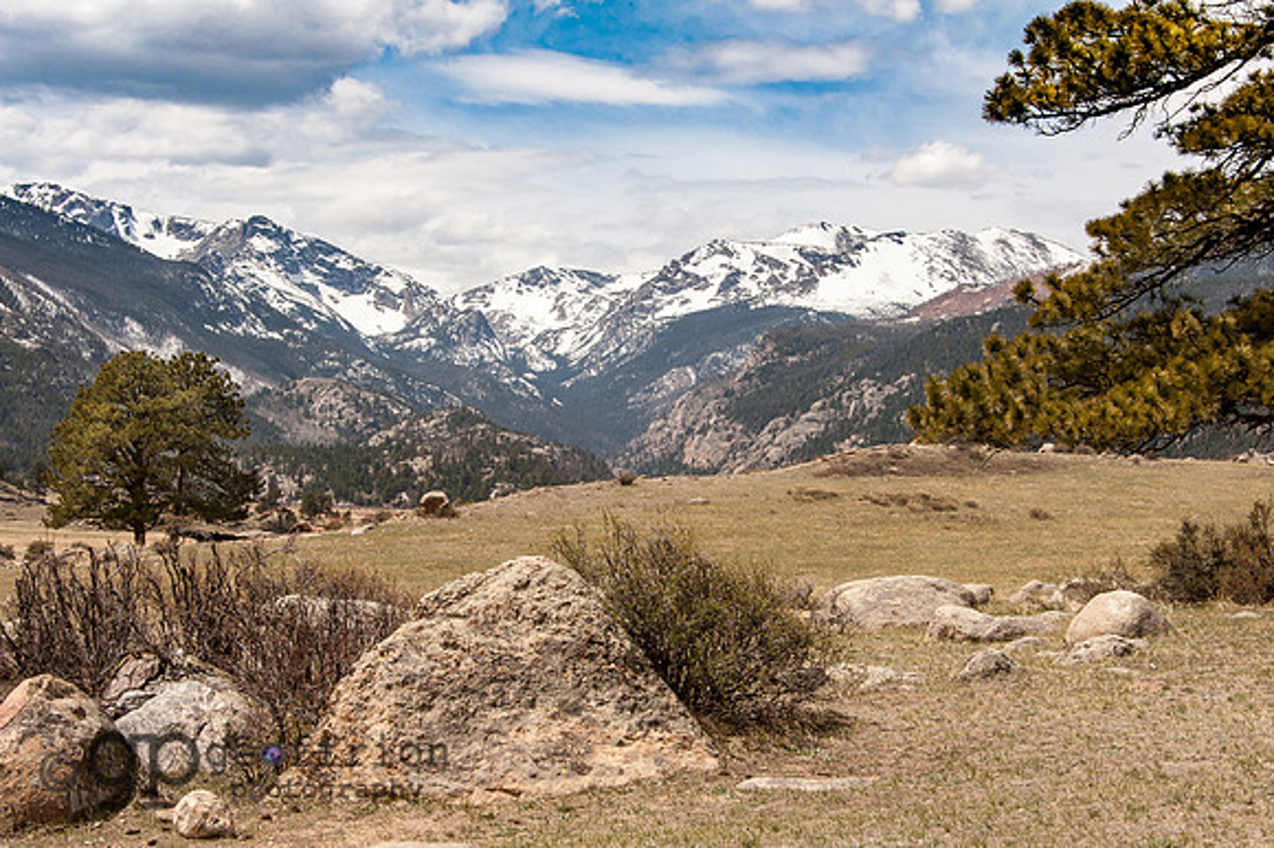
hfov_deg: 31.0
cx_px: 637
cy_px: 424
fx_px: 2299
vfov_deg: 20.9
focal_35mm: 65
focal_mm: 65
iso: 800
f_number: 22
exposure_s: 1/160
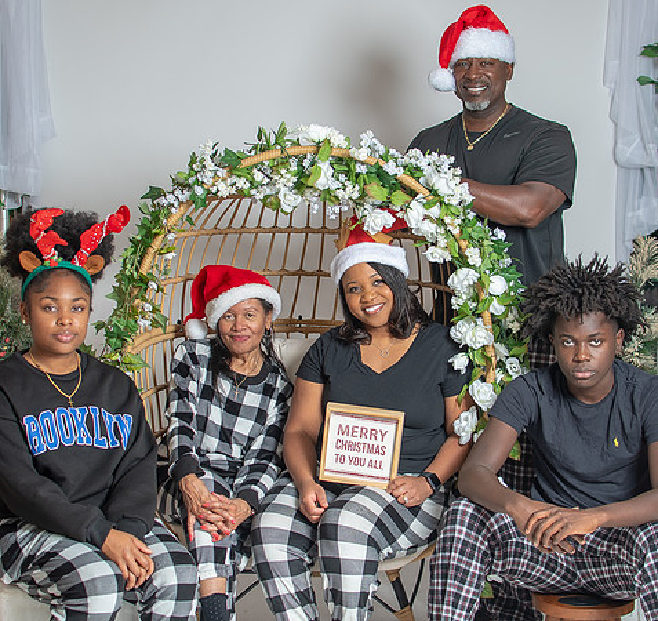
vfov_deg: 26.0
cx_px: 349
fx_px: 1345
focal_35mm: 64
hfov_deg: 27.5
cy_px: 310
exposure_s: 1/250
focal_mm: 35
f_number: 3.2
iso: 100
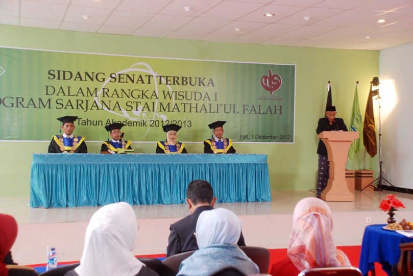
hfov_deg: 41.1
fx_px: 551
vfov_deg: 28.1
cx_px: 206
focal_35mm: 48
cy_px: 138
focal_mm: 32
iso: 640
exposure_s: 1/80
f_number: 5.6
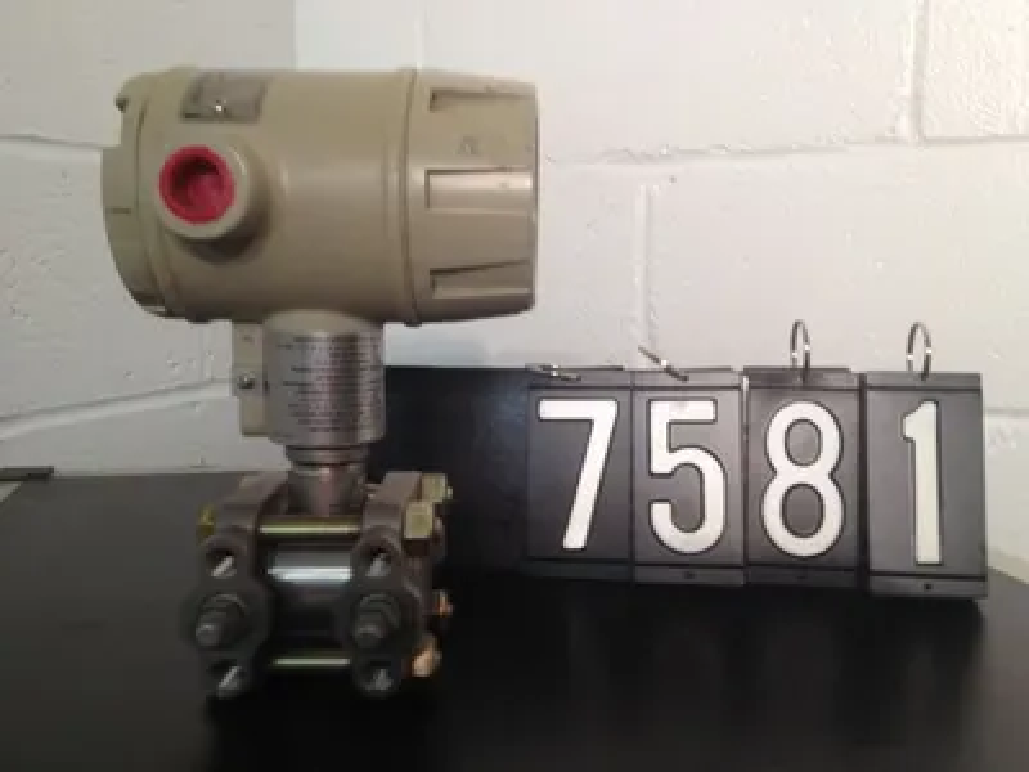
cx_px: 514
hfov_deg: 52.6
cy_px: 386
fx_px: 1040
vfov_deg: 40.7
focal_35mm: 35
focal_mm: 4.28
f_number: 2.4
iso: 50
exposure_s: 1/20
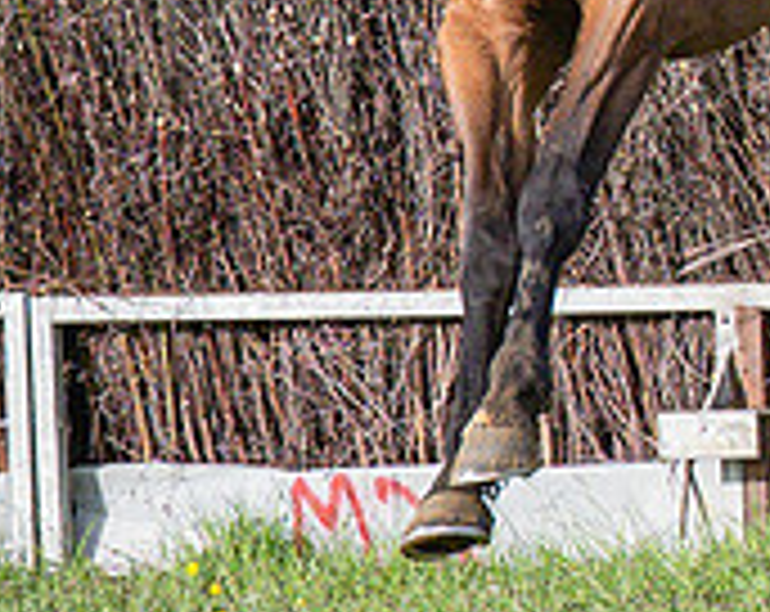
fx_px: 15416
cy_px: -15
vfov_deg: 2.3
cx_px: 1133
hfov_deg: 2.9
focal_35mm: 678
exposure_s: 1/2500
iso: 400
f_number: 4
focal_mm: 70
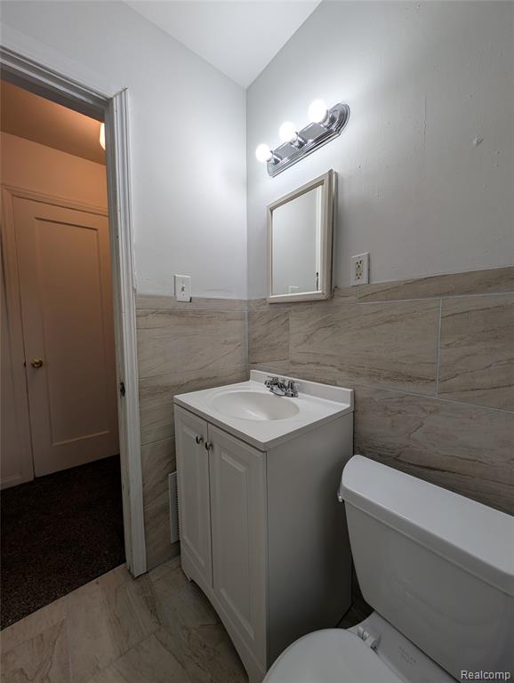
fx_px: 237
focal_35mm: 12
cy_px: 342
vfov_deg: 110.5
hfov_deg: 94.6
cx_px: 257
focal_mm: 2.23
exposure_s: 1/139
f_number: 1.95
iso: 43
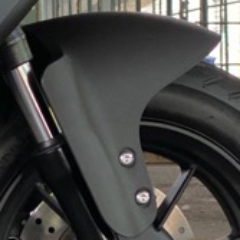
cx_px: -102
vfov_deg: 8.0
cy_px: 129
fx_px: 1726
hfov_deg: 7.8
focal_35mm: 220
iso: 160
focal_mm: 6
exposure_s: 1/69
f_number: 2
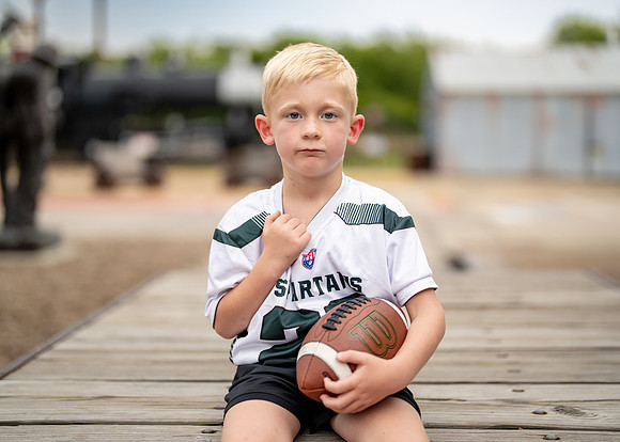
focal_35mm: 56
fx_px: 986
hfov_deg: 34.9
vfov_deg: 25.3
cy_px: 214
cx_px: 317
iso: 320
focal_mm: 50
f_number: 1.2
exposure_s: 1/1600
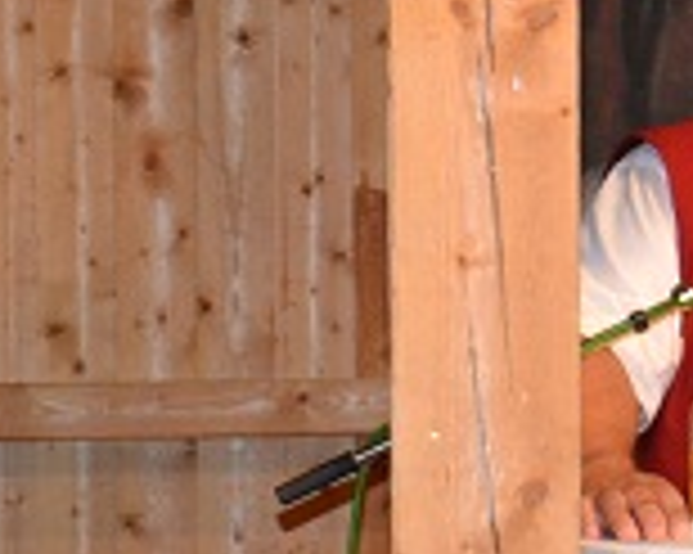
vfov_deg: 4.0
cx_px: 1152
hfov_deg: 5.0
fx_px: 7912
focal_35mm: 386
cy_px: 185
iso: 2800
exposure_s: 1/60
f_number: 5.3
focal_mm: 66
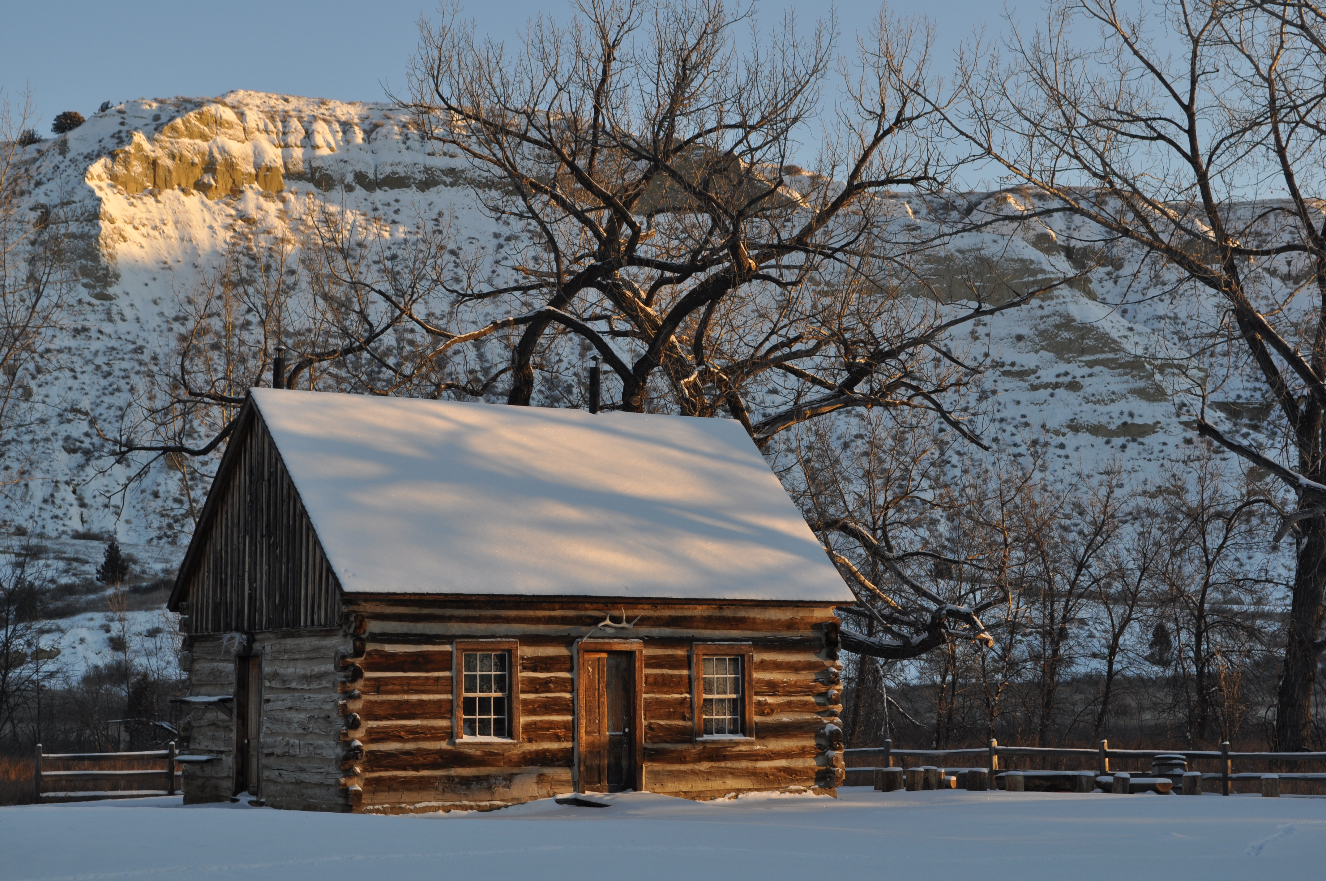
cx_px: 663
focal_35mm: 66
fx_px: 2428
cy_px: 440
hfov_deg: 30.5
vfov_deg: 20.6
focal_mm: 44
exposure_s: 1/200
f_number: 7.1
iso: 200
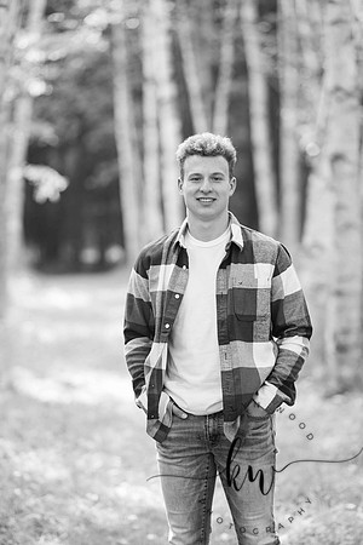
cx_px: 182
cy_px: 272
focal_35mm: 165
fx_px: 2495
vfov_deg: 12.5
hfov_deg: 8.3
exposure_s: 1/200
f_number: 3.2
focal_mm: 165
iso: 400
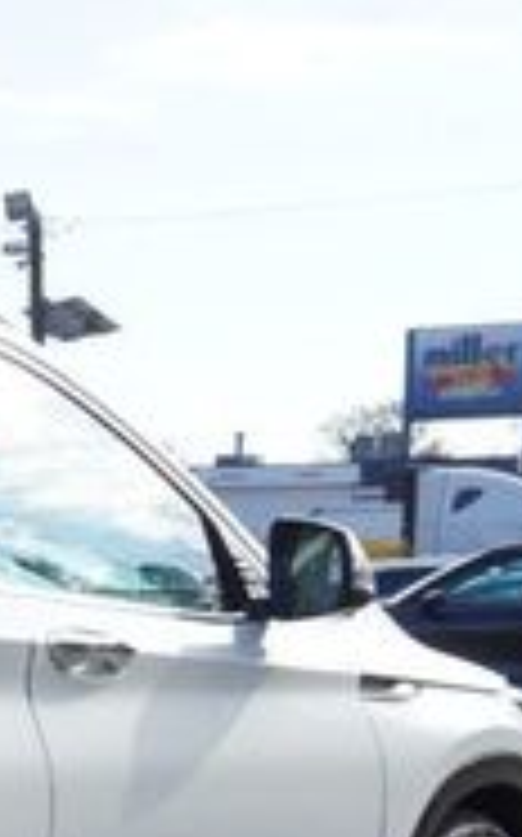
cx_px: -634
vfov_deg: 16.7
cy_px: 922
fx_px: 2753
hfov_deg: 9.8
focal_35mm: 121
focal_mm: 23
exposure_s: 1/250
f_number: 9
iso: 250
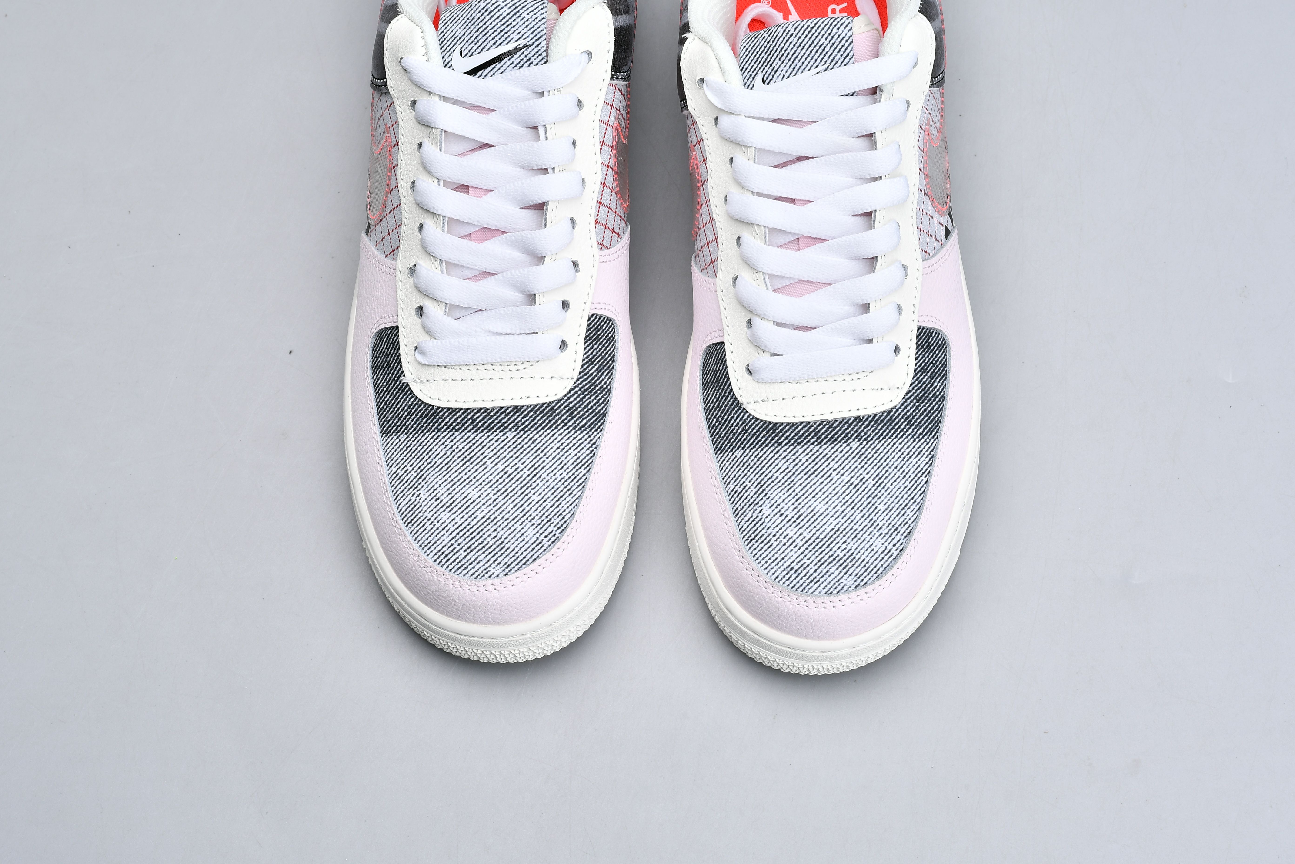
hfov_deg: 27.0
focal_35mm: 75
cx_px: 648
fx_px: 2698
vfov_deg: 18.2
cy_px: 432
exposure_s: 1/125
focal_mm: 50
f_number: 14
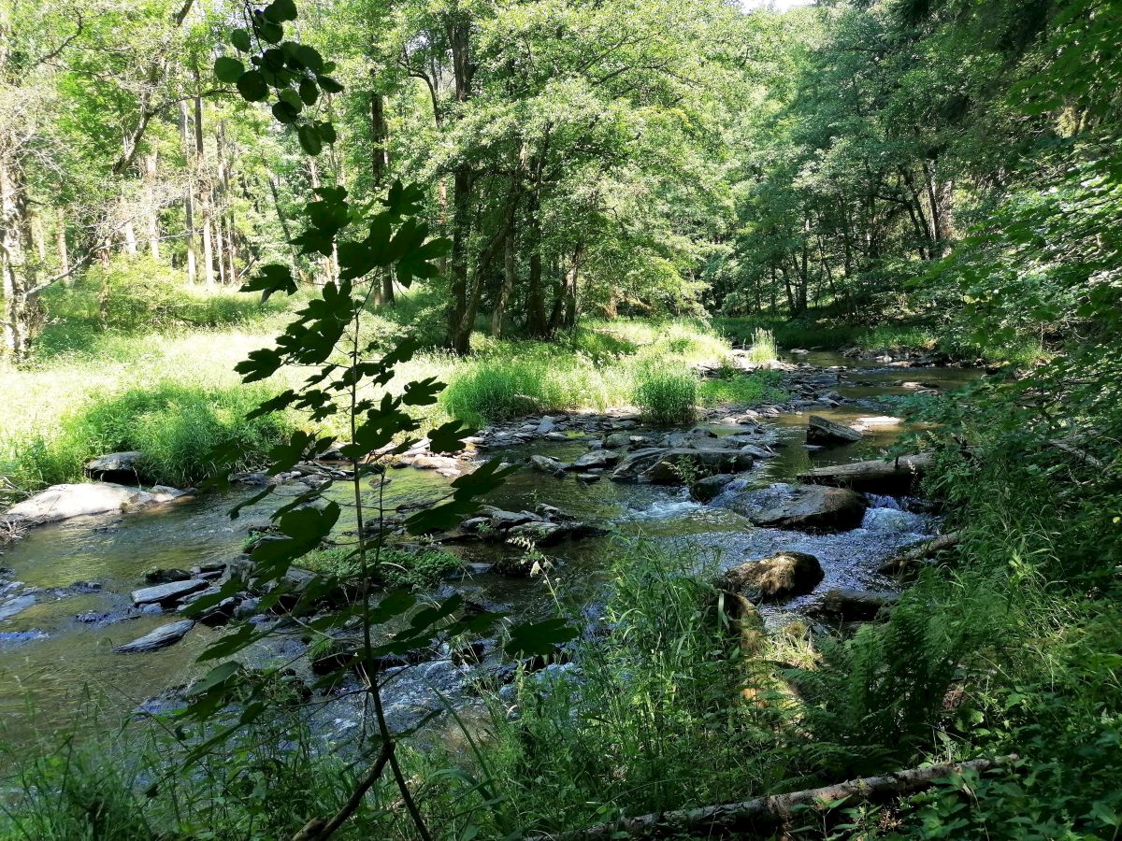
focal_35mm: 27
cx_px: 561
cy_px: 420
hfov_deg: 65.3
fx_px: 875
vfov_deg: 51.4
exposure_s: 1/217
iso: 50
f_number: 1.8
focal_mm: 4.75
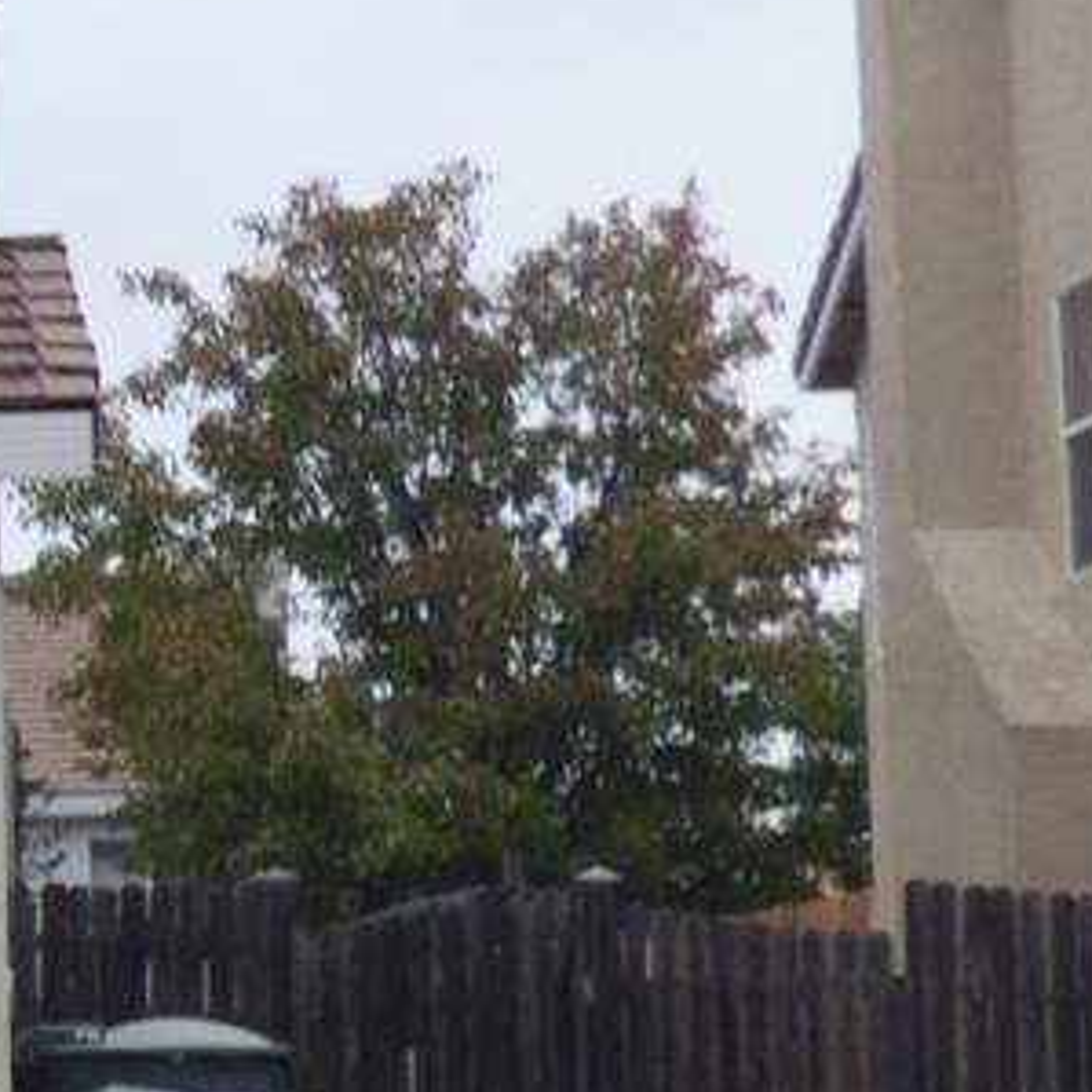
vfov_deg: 12.3
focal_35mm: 142
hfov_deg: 10.6
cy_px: 592
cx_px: -1494
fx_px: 5068
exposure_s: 1/80
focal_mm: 5.78
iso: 100
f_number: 3.4
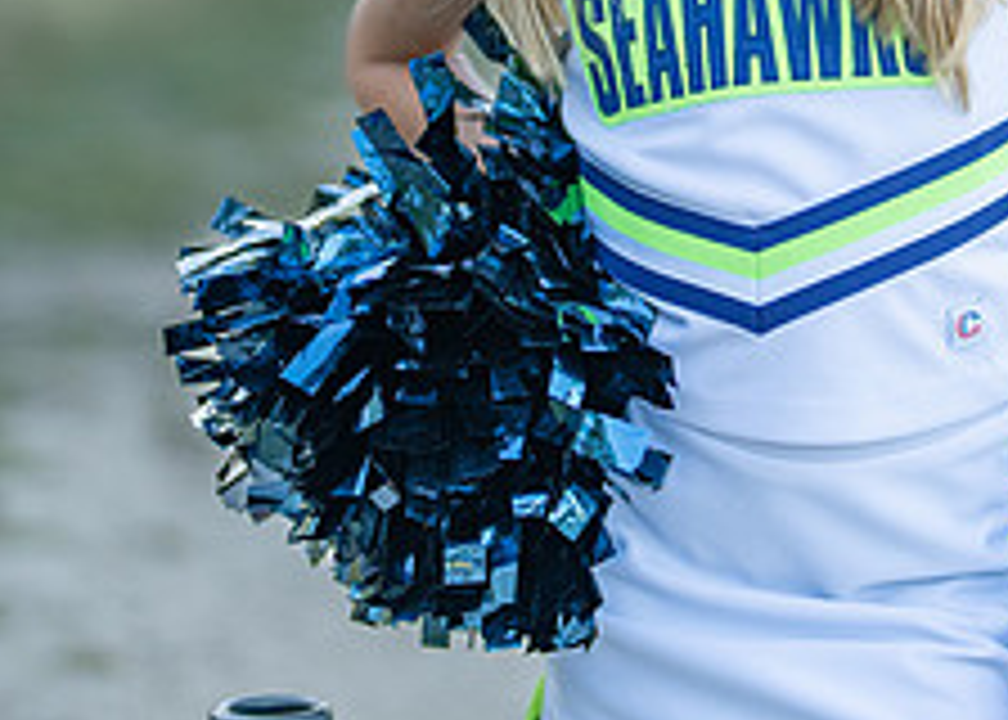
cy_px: 84
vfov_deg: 9.1
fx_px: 4495
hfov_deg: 12.7
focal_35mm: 157
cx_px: 807
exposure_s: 1/800
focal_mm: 50
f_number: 1.2
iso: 100
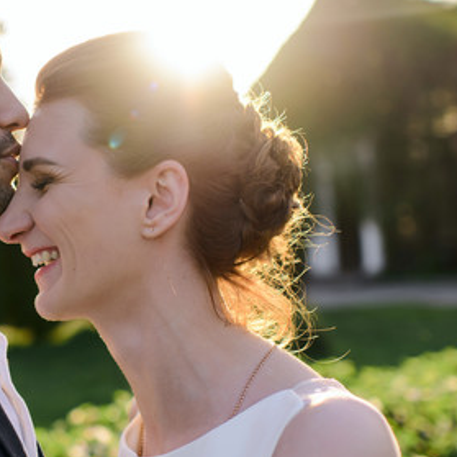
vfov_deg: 27.3
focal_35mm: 63
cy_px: 239
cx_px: 48
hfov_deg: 26.4
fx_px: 941
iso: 100
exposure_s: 1/1000
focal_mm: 35
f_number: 2.2
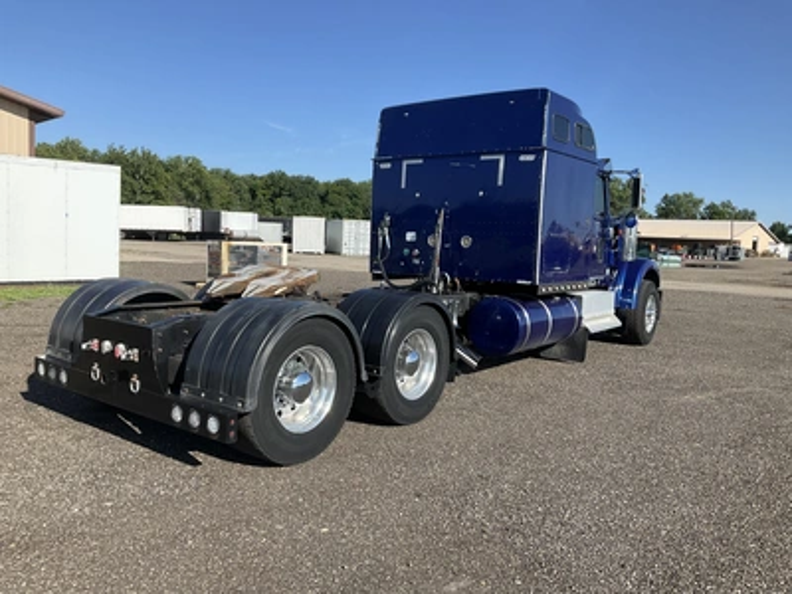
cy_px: 297
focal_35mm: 29
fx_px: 664
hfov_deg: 61.7
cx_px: 396
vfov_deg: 48.2
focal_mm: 3
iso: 25
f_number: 1.8
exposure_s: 1/1412
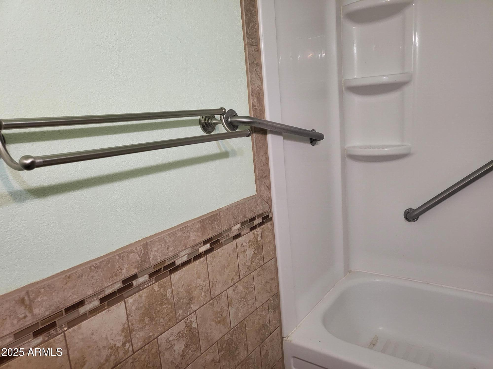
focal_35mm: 26
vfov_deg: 53.1
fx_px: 370
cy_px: 184
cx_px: 246
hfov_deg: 67.3
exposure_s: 1/60
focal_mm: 4.25
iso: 160
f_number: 1.8
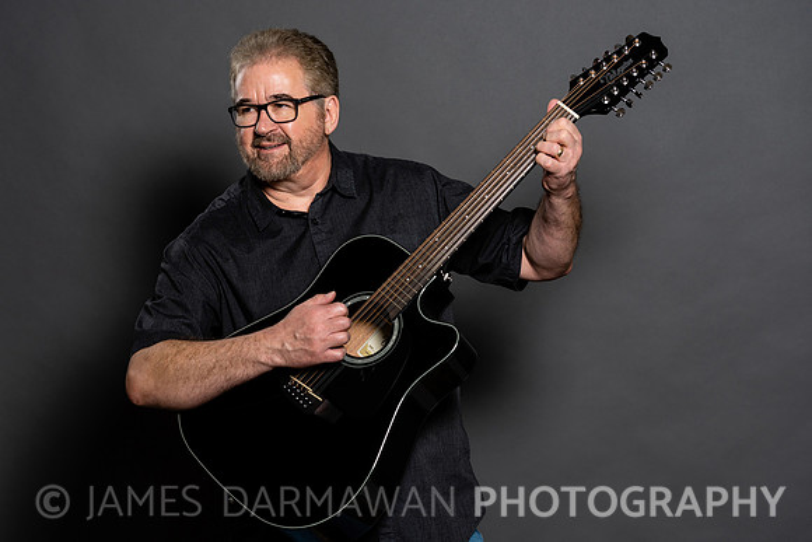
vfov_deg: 13.0
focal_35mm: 106
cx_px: 369
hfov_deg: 19.3
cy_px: 280
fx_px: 2386
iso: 100
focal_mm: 95
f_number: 5
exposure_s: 1/250
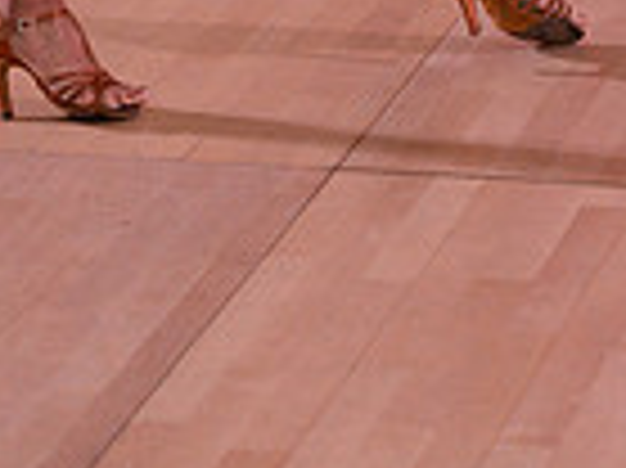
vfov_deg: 6.1
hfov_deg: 8.5
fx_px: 4192
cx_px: 601
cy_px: -729
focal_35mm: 232
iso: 2000
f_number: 5
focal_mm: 58
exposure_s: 1/250
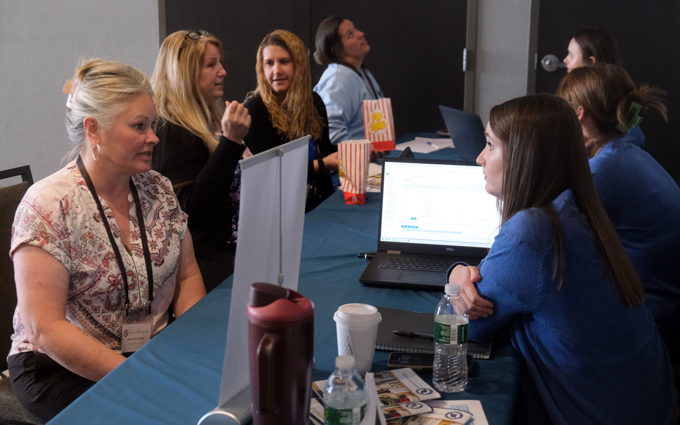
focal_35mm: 50
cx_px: 340
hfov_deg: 40.3
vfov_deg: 25.8
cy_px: 199
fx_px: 927
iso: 2000
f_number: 3.6
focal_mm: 32.9
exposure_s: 1/60
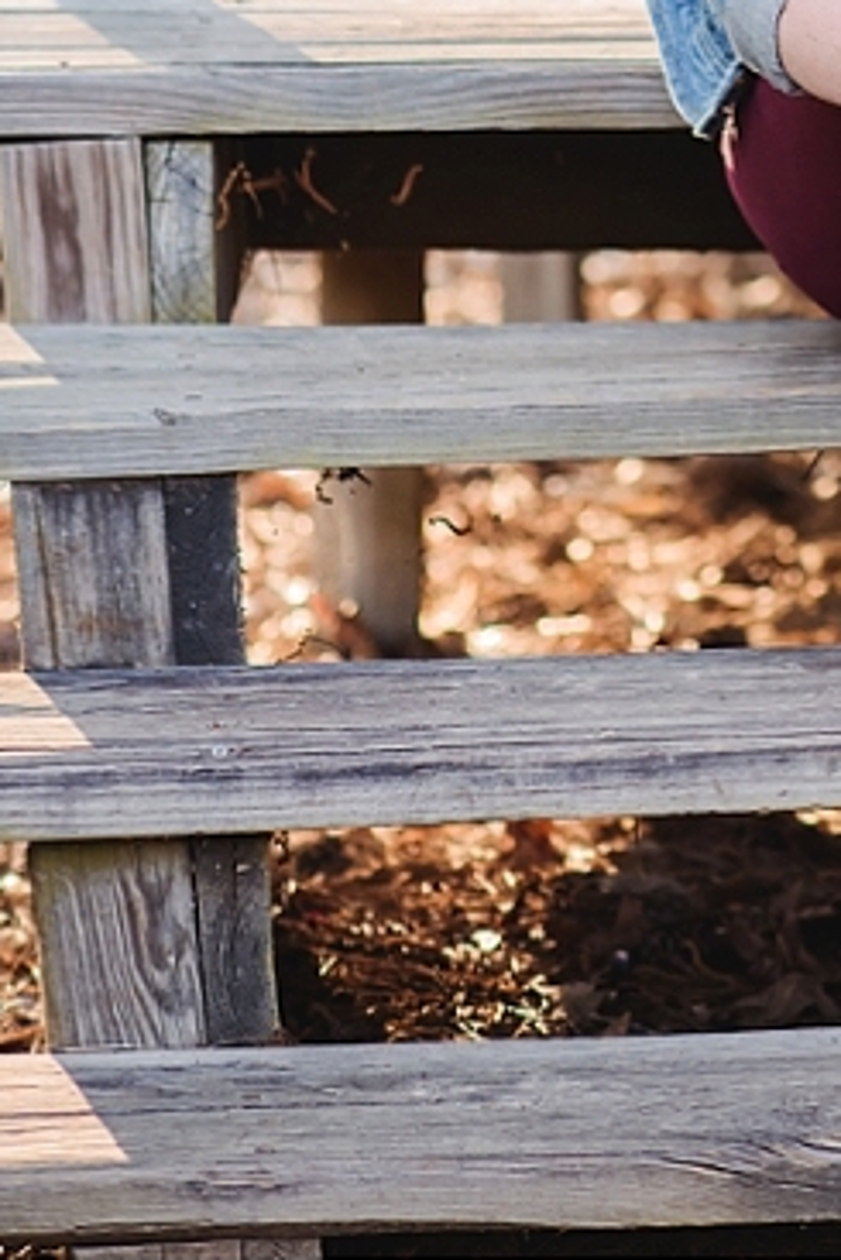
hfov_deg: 5.1
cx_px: 1057
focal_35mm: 266
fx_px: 9312
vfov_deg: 7.6
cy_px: -704
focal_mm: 85
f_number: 2.8
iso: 500
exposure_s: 1/500
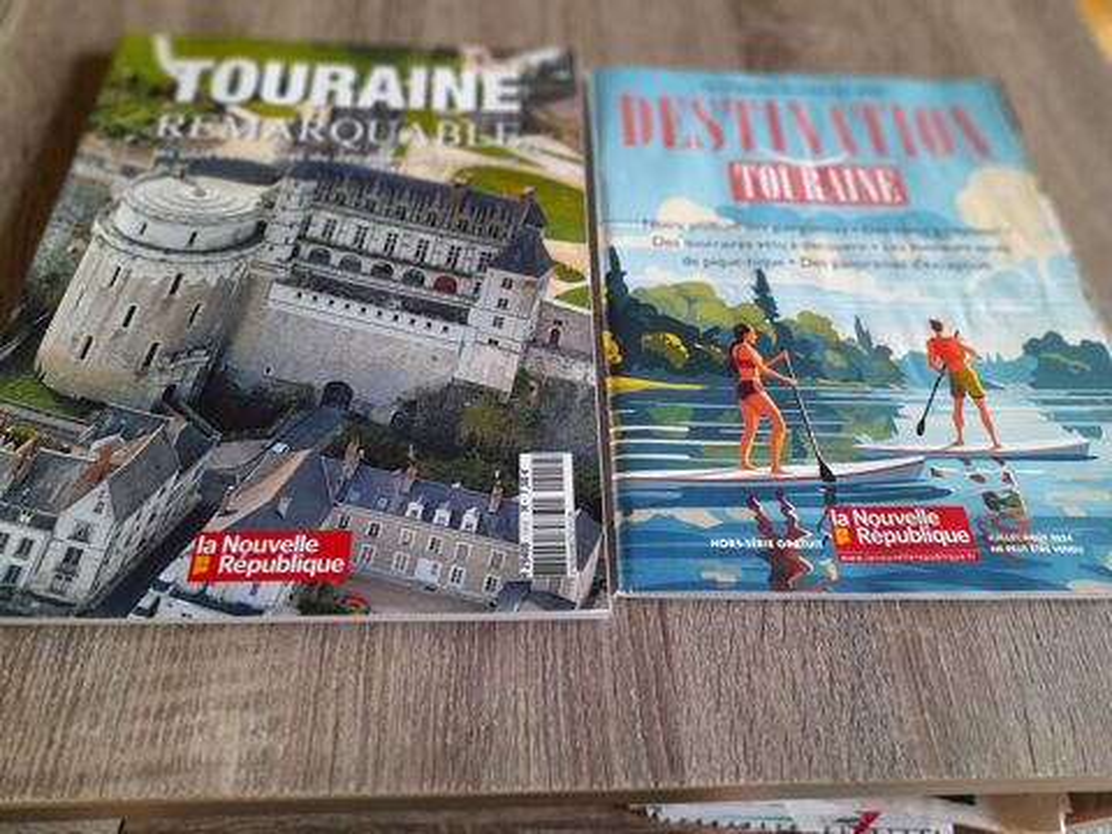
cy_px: 417
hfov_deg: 69.4
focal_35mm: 25
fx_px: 803
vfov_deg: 54.9
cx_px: 556
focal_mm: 4.6
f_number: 2
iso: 100
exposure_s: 1/50
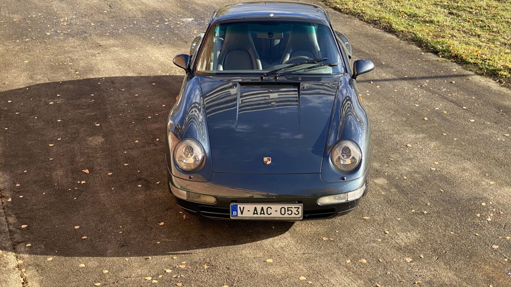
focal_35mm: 57
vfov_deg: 21.1
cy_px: 129
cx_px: 256
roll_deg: +0.7
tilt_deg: -23.8
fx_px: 772
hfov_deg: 36.6
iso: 20
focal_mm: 6
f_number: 2
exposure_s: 1/224
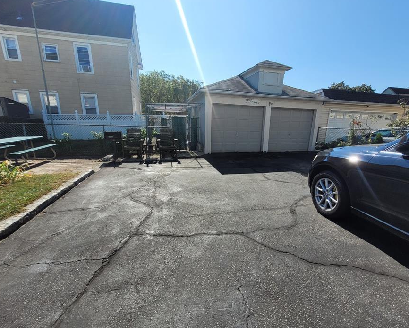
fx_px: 182
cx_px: 213
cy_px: 169
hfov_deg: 96.7
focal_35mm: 15
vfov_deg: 84.0
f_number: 2.2
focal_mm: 1.74
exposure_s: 1/1636
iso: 40
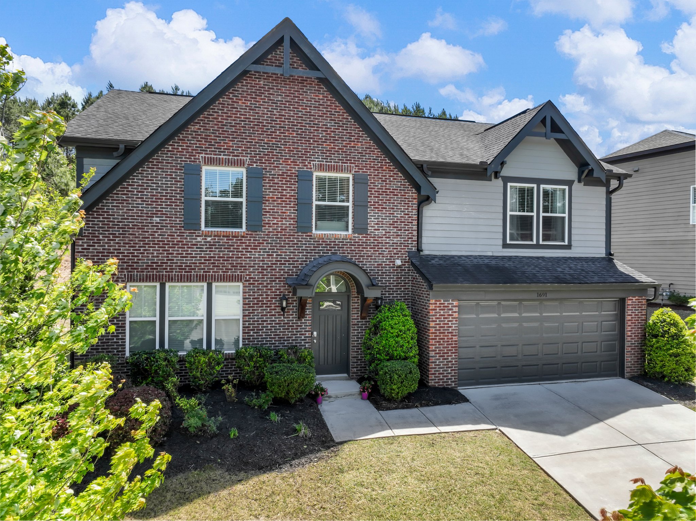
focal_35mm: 24
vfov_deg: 56.8
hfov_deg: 71.6
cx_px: 348
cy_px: 260
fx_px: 482
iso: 200
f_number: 8
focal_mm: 12.29
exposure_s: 1/320
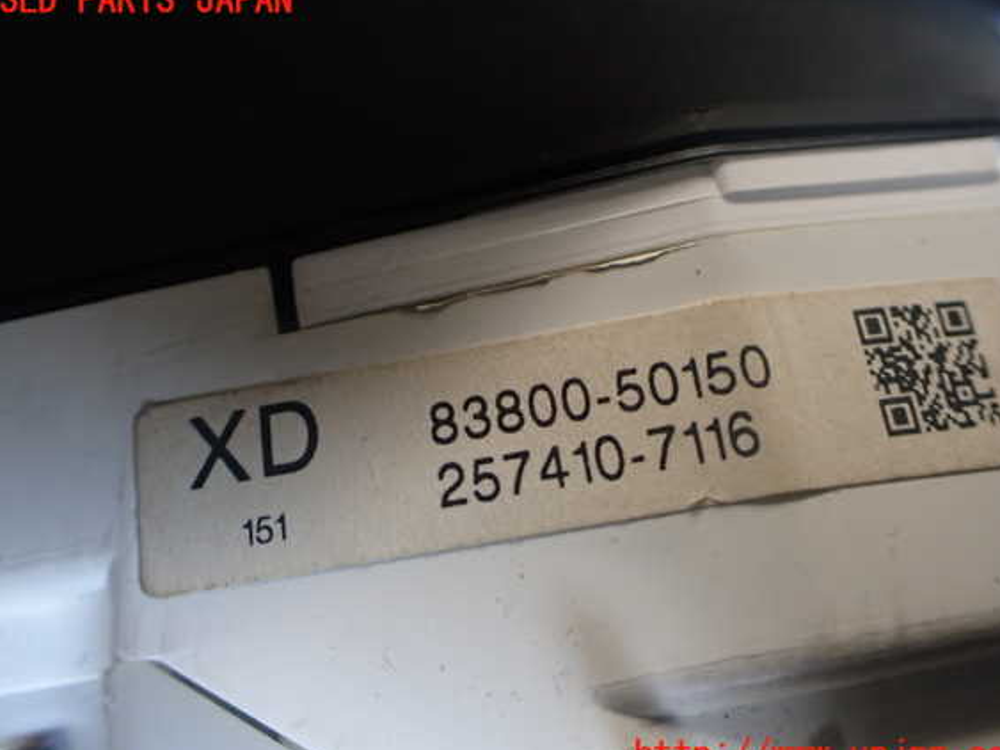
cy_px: 379
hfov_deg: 56.8
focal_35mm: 32
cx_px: 503
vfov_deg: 44.1
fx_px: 924
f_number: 2.3
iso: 400
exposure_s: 1/125
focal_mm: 5.4
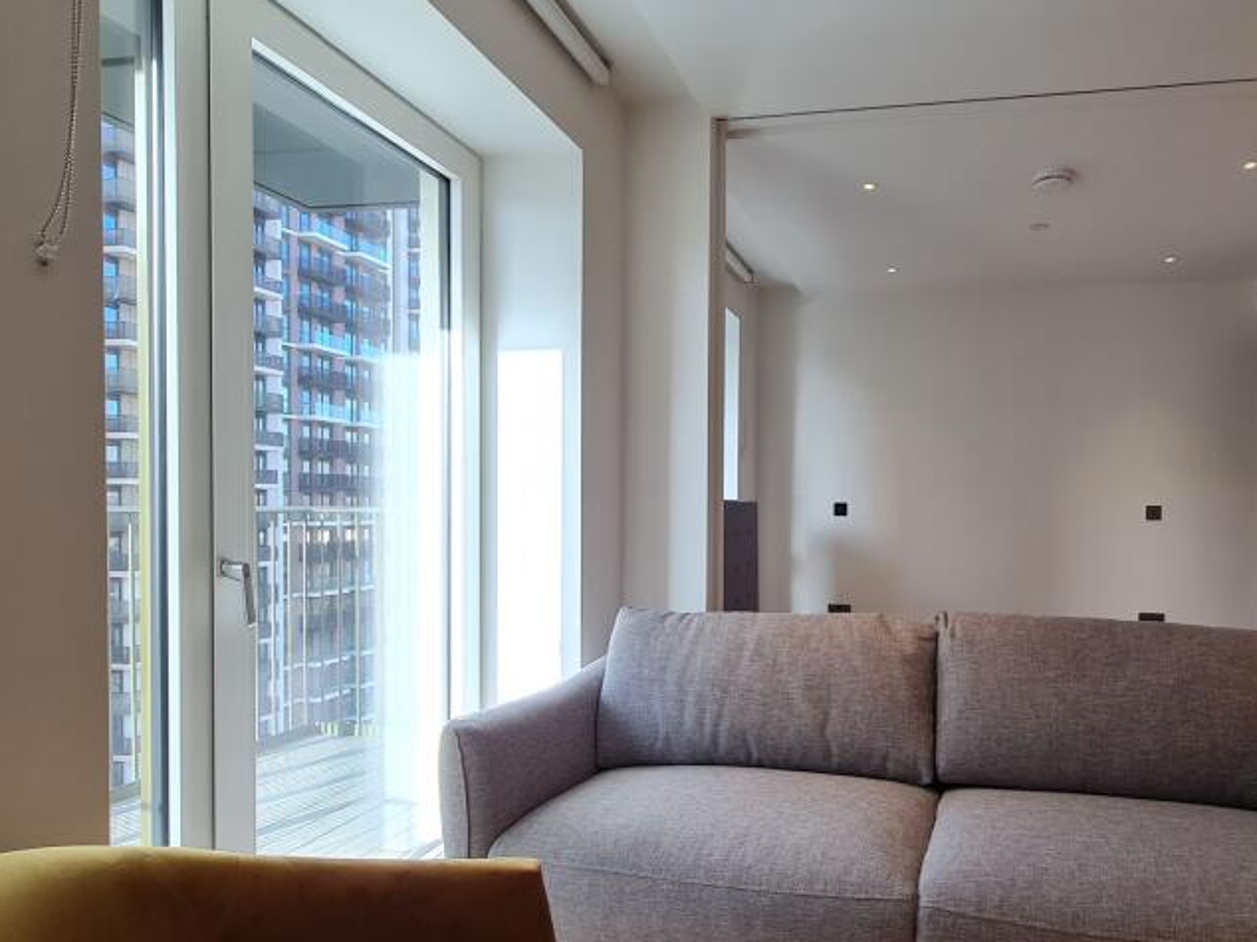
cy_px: 530
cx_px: 823
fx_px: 762
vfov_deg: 63.2
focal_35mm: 21
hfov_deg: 76.9
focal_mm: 2.2
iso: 64
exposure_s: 1/100
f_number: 2.2
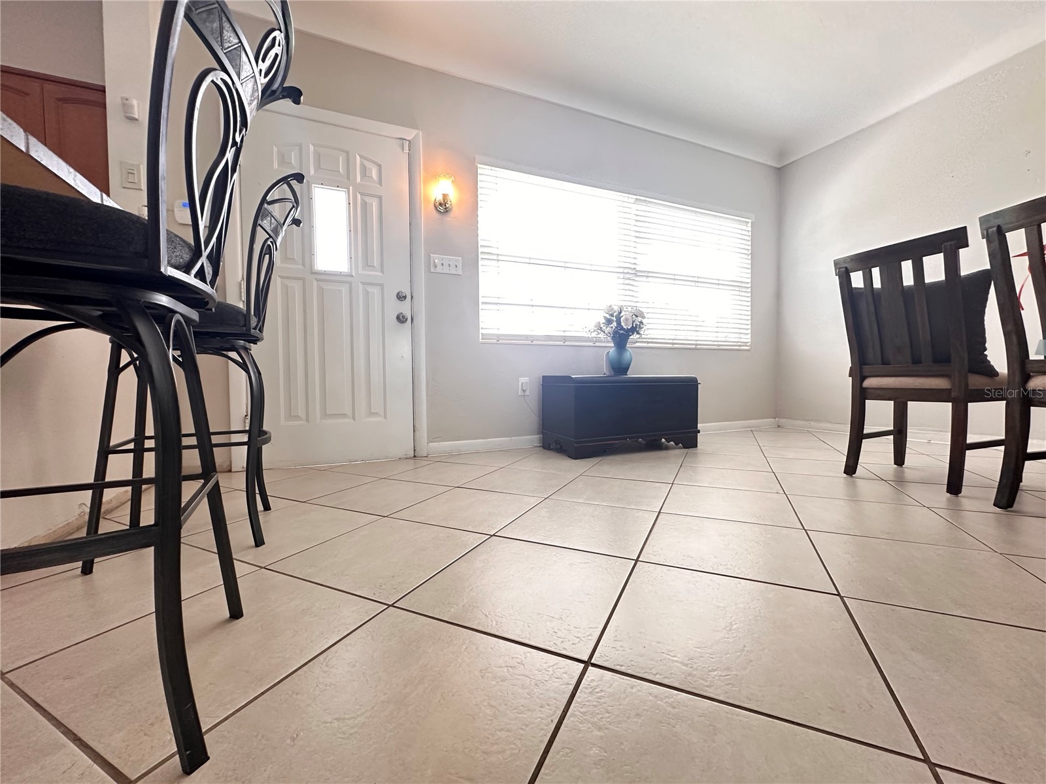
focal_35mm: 14
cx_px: 523
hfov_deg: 102.1
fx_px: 423
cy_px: 392
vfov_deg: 85.7
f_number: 2.2
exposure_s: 1/60
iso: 400
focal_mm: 2.22
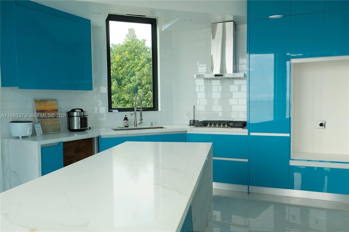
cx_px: 174
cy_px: 116
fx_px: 281
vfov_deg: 44.9
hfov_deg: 63.7
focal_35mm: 29
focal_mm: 19.6
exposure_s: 1/100
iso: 400
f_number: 5
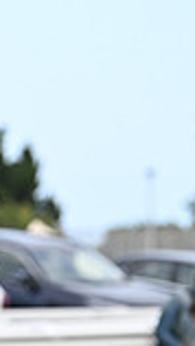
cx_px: -410
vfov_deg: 3.9
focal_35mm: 556
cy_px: 262
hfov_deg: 2.2
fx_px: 5105
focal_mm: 145
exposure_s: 1/2000
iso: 800
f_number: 4.5
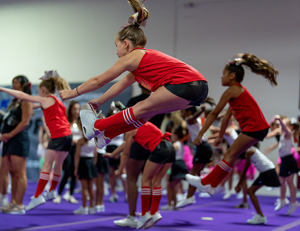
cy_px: 139
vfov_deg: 22.5
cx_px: 145
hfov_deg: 29.0
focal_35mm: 66
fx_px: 580
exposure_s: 1/1000
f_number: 1.2
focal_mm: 50
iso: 1600
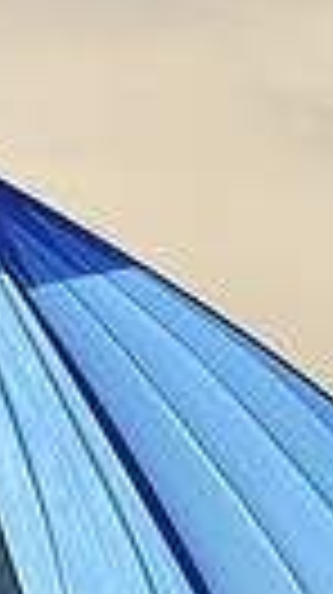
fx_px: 14526
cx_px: 164
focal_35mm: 923
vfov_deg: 2.3
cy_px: 1152
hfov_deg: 1.3
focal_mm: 200
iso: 250
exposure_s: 1/2000
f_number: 8
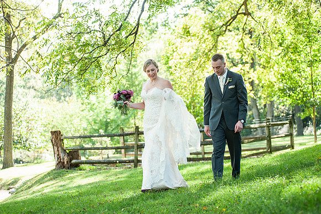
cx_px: 160
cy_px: 107
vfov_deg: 17.0
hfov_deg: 25.4
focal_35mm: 80
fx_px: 713
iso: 160
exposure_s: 1/160
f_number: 3.2
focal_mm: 80
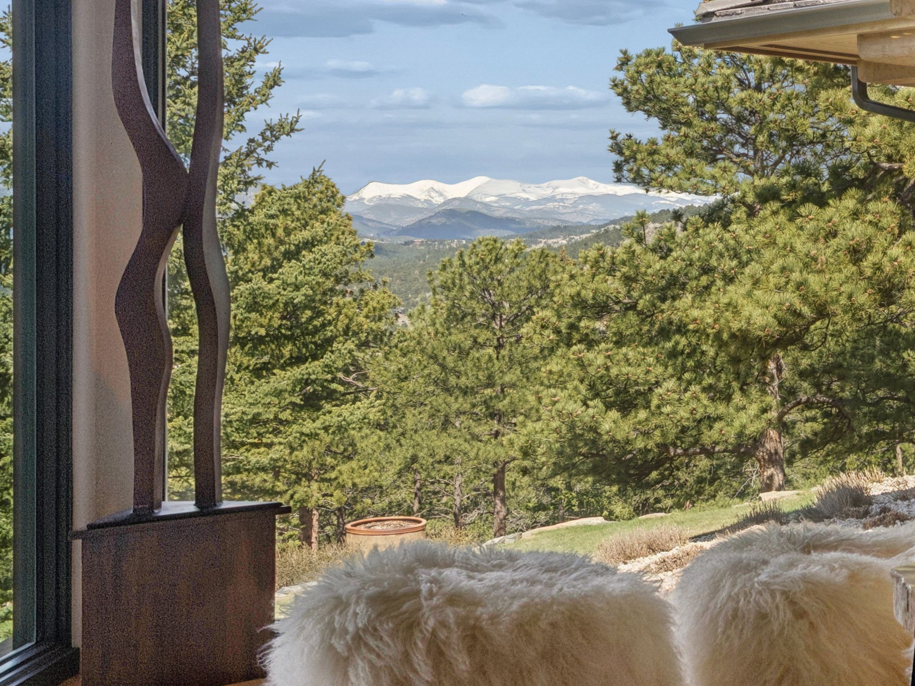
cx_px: 818
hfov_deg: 30.3
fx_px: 1612
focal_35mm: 61
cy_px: 266
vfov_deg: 24.0
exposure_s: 1/125
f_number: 16
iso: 400
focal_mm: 31
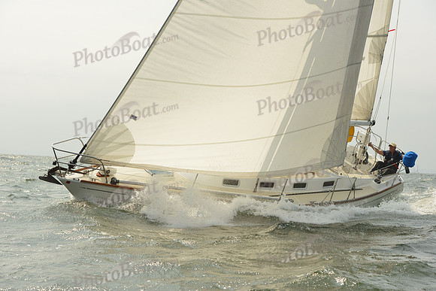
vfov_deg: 19.5
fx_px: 848
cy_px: 146
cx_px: 218
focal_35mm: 70
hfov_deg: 28.8
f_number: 9
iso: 320
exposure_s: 1/1250
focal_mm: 70
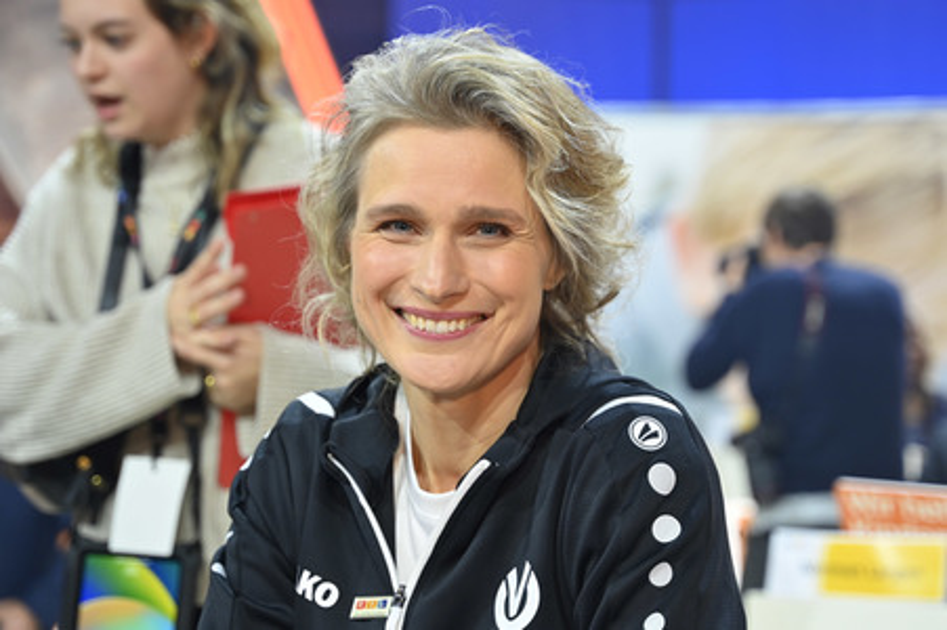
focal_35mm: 61
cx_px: 474
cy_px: 315
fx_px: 1603
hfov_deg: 32.9
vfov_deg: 22.2
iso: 1250
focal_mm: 61
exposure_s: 1/200
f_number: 2.8
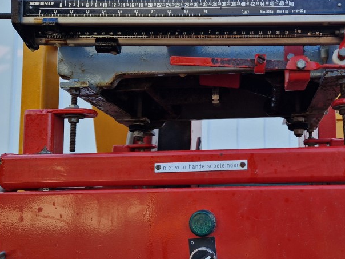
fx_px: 389
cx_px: 222
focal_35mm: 39
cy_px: 158
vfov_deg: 36.7
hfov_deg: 47.3
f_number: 1.8
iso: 50
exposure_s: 1/343
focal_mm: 5.4
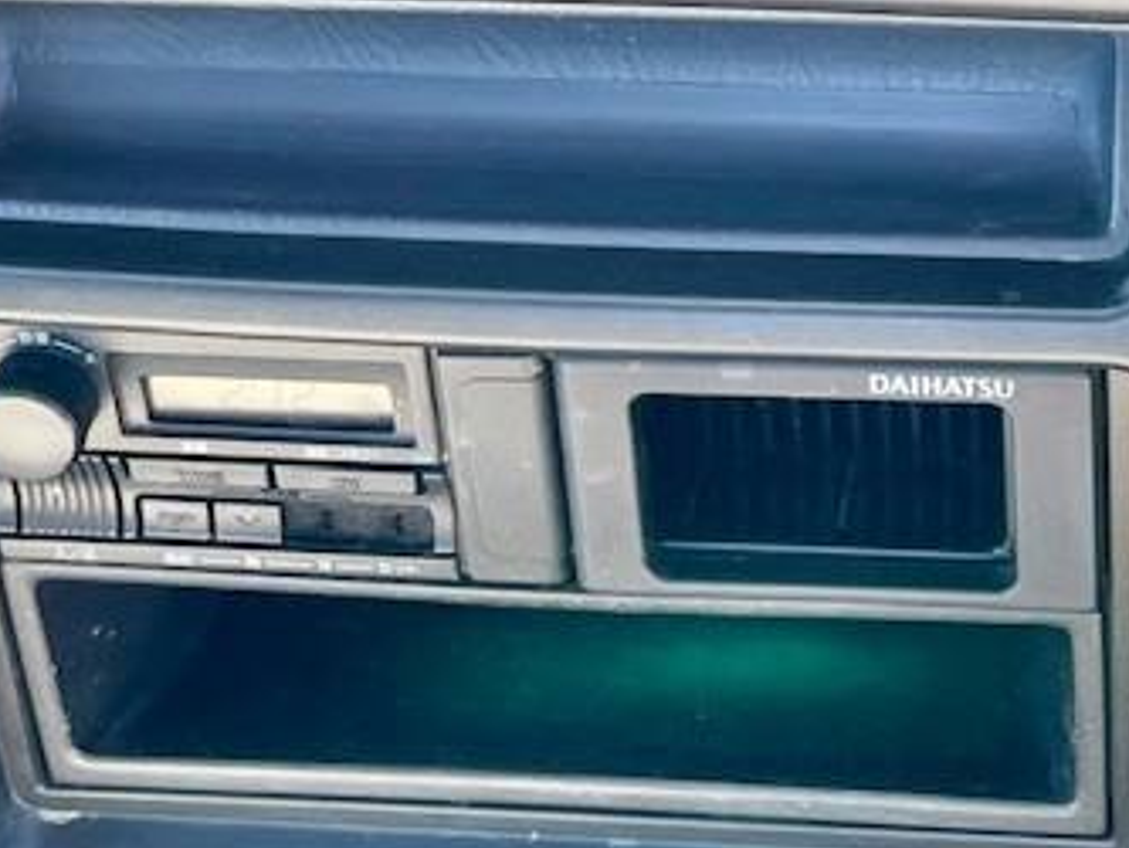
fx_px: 3132
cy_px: -234
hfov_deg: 20.0
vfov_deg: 14.8
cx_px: 1048
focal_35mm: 96
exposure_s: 1/121
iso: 40
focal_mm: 5.1
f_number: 1.6
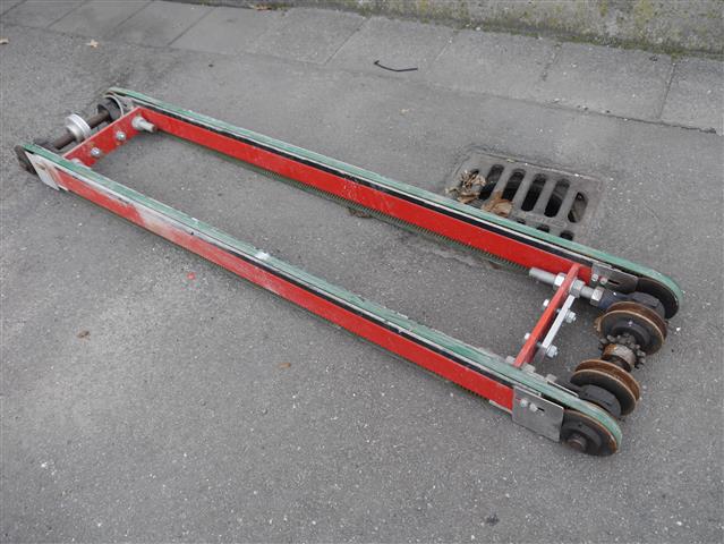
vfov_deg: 46.8
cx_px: 362
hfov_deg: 59.9
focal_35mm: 30
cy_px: 272
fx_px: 628
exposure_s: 1/160
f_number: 4.5
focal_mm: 15
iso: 160
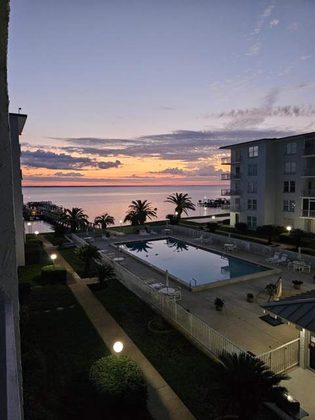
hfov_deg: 58.9
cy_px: 210
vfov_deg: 73.9
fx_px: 279
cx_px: 158
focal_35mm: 23
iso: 800
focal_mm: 5.4
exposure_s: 1/60
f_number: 1.8
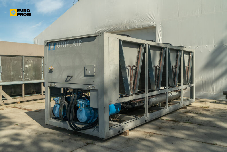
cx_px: 114
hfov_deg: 57.2
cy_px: 76
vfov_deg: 40.0
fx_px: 208
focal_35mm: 33
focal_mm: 33
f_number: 5.6
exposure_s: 1/400
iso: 160
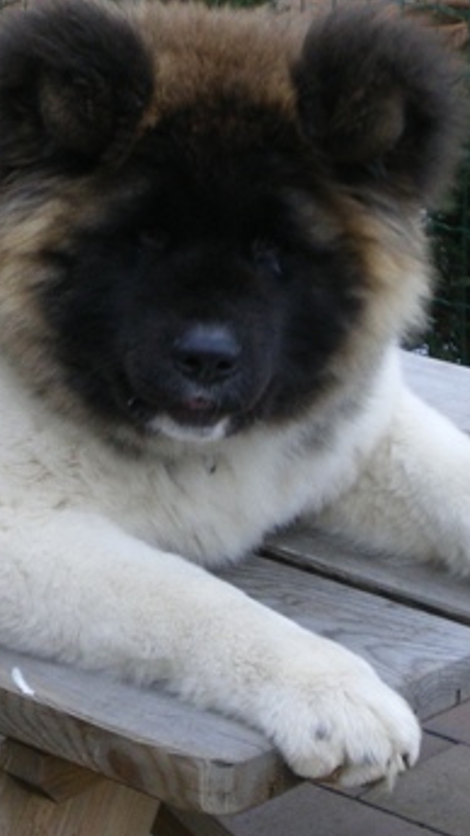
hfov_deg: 9.0
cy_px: 320
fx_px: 2970
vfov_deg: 16.0
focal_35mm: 134
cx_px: 157
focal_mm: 9.3
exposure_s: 1/60
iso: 160
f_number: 3.9
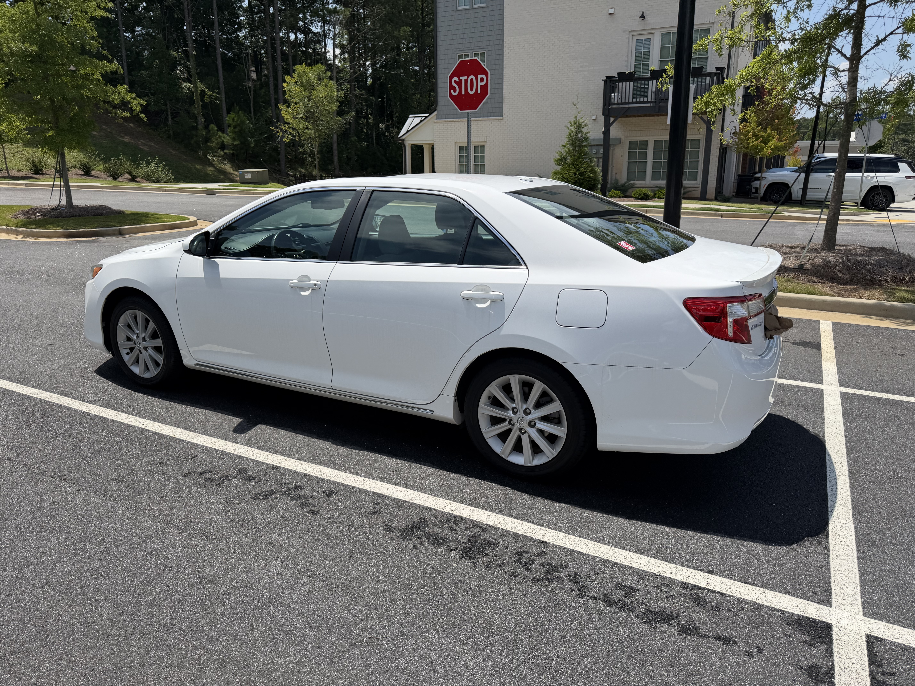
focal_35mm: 24
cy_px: 343
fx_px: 634
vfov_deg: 56.8
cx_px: 458
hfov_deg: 71.6
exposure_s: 1/6711
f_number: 1.78
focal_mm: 6.76
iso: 80
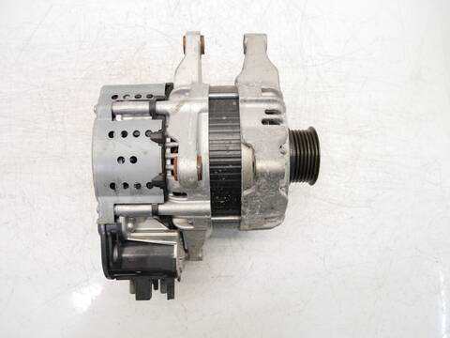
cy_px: 169
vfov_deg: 56.8
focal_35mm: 24
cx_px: 225
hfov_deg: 71.6
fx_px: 312
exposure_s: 1/60
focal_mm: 12
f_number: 3.5
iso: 500
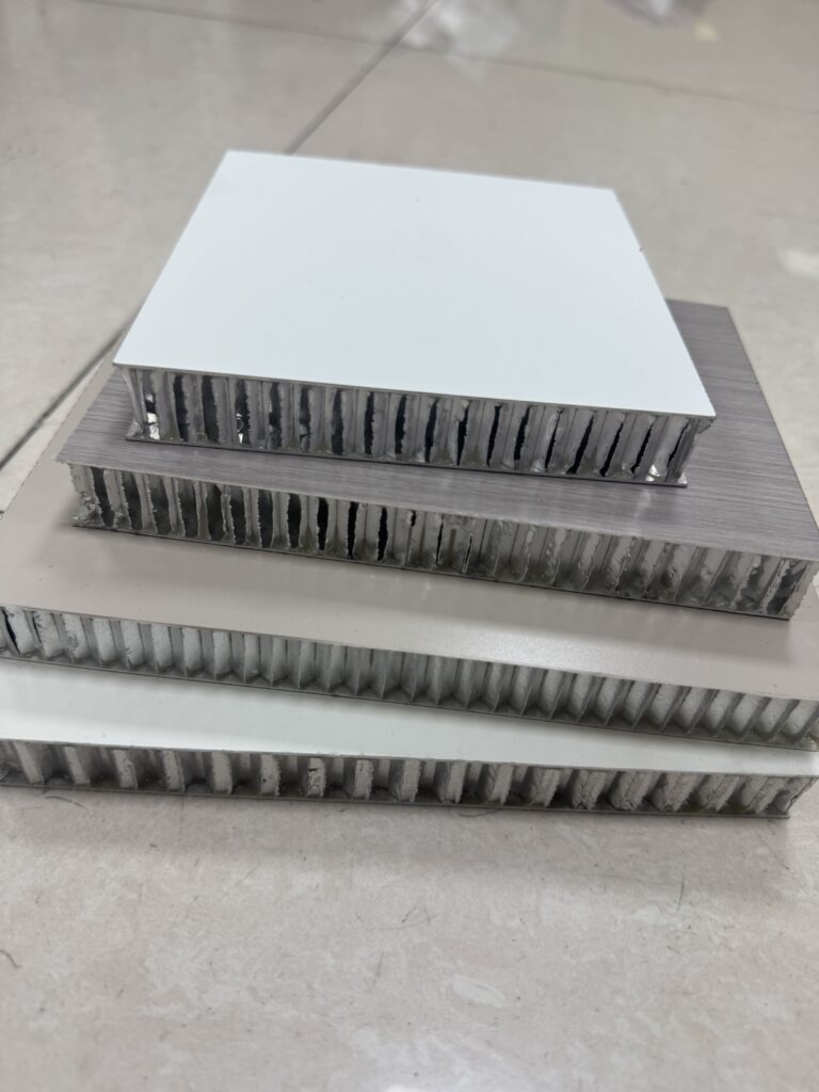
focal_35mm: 24
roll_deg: -6.6
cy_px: 546
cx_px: 410
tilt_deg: -43.6
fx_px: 757
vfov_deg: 71.6
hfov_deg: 56.8
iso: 100
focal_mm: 6.76
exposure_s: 1/100
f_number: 1.78
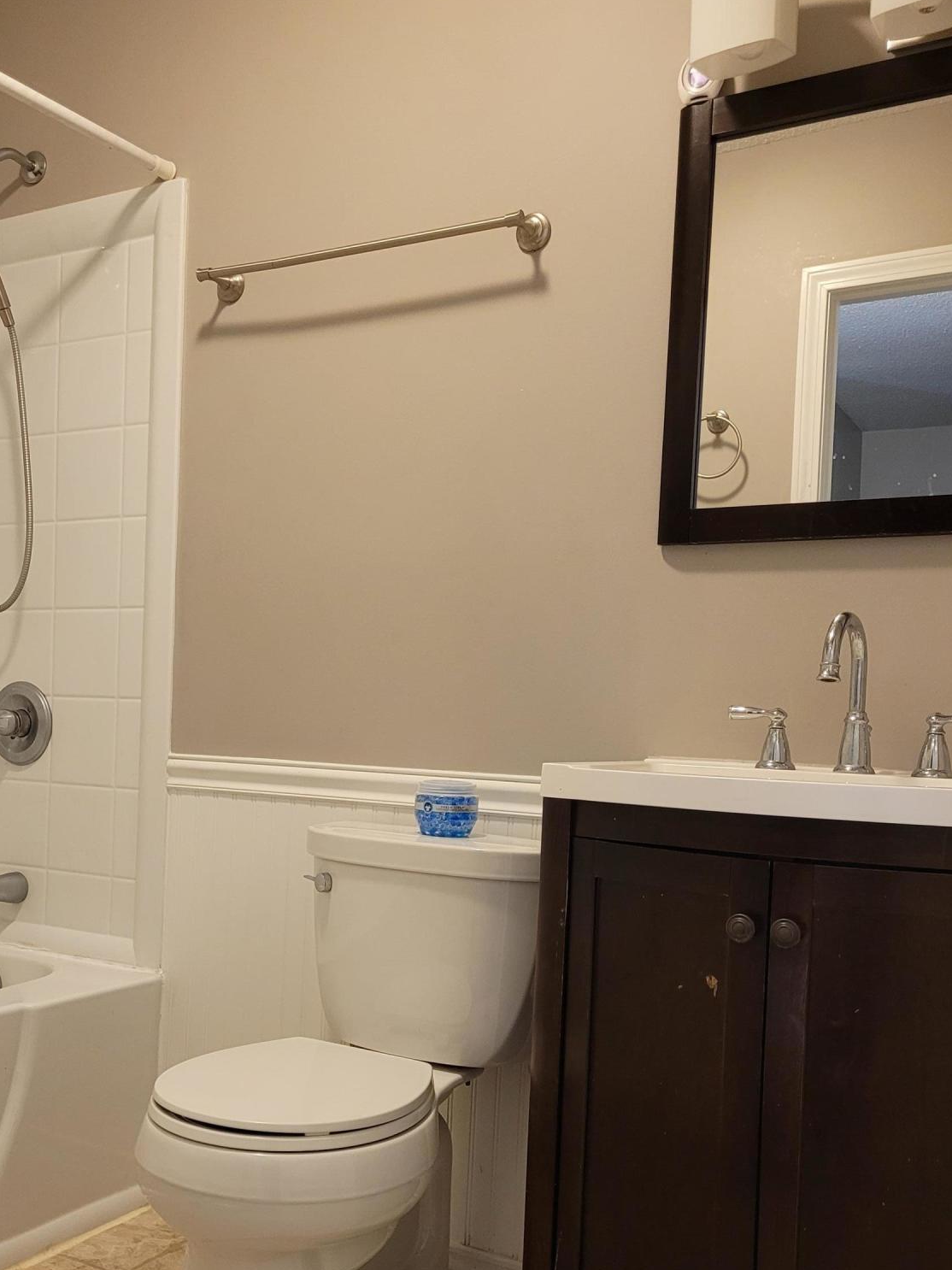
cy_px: 780
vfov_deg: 52.2
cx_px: 351
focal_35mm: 35
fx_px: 1284
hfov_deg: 40.4
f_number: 1.8
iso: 400
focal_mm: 5.4
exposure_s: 1/39
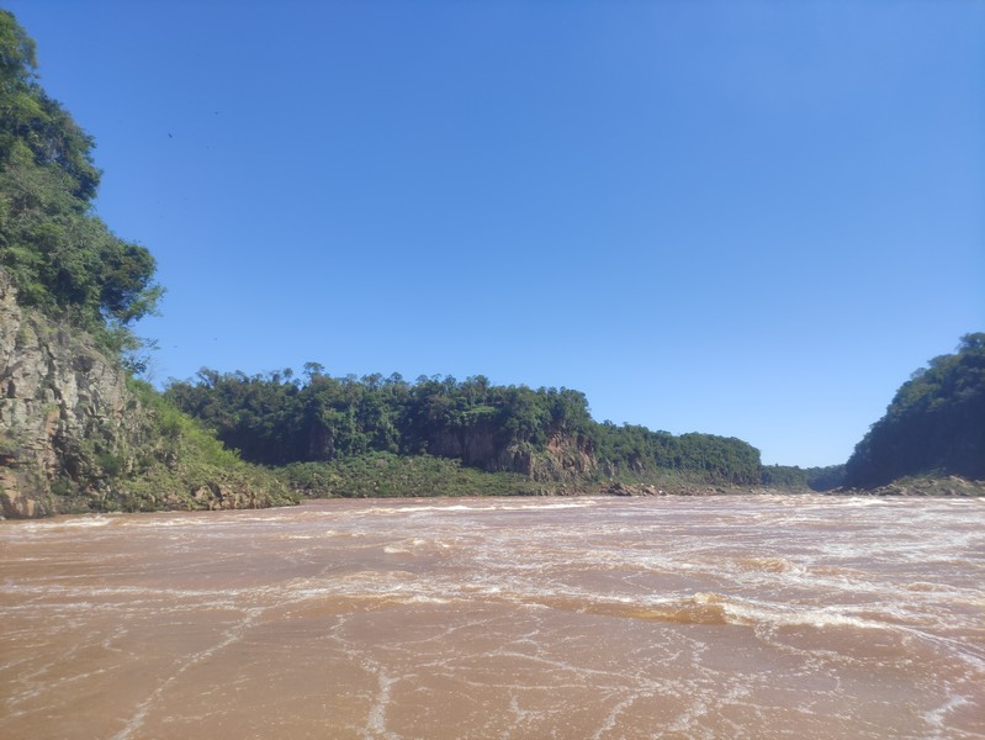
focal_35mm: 25
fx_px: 712
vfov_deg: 54.9
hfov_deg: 69.4
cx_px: 492
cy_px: 370
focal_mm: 5.43
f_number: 1.89
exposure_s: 1/802
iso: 100
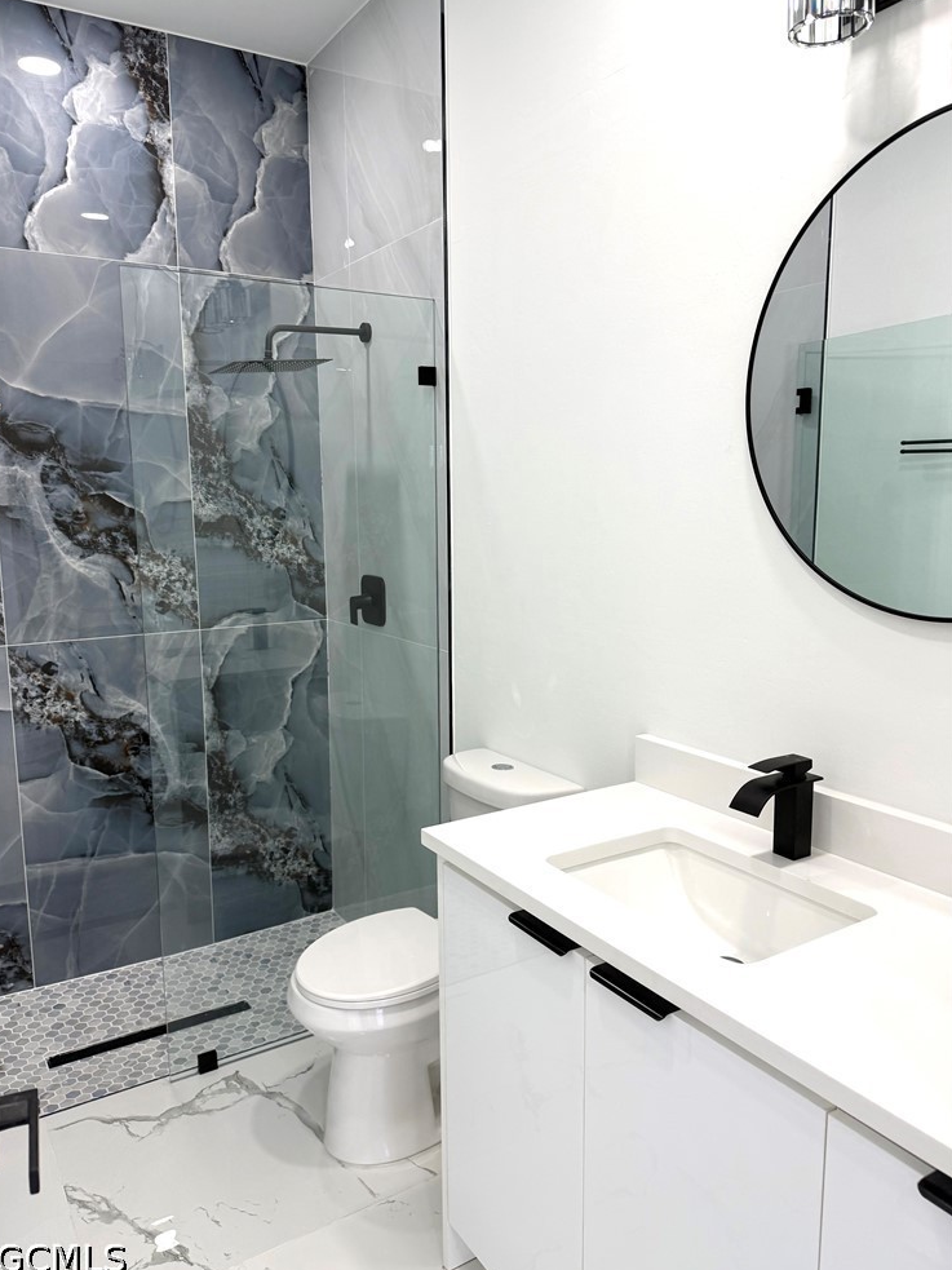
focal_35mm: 25
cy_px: 627
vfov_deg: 69.4
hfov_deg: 54.9
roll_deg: +1.9
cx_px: 460
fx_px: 917
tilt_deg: -6.1
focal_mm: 6.76
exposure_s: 1/121
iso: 100
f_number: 1.78
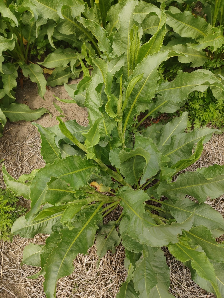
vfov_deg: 65.3
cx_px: 112
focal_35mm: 27
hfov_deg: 51.3
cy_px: 149
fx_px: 233
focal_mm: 6.14
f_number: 1.8
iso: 50
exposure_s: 1/270
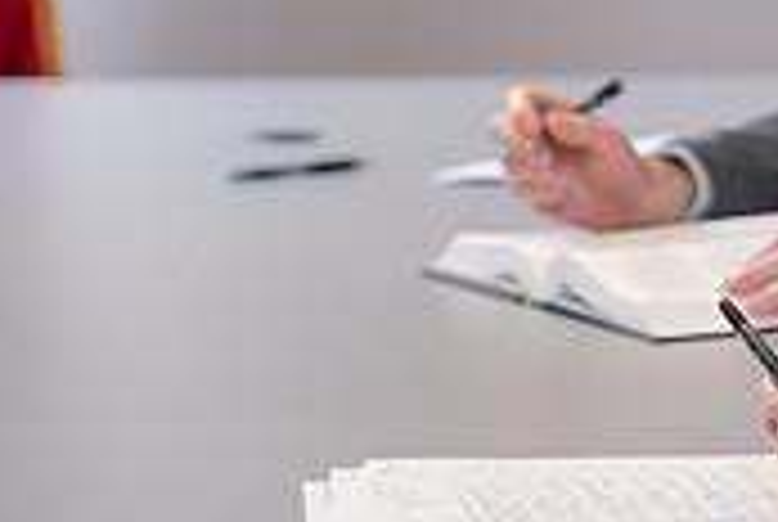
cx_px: 1223
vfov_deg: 5.5
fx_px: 5434
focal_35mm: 251
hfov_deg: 8.0
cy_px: 34
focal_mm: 75
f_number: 3.5
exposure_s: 1/125
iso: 800
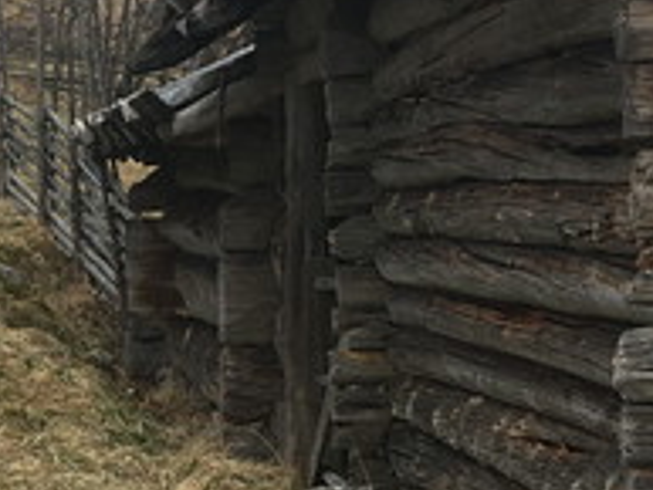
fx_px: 2718
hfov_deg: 13.2
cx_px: -203
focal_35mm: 144
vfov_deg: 10.3
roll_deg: +1.2
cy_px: 247
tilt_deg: +0.4
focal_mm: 4.15
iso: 25
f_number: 2.2
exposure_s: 1/962
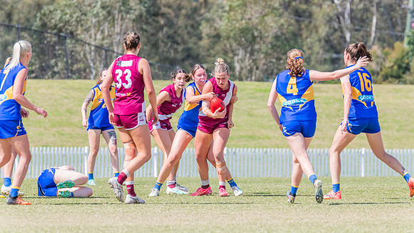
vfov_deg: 3.0
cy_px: 111
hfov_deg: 5.3
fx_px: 4486
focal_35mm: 409
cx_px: 208
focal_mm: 380
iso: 800
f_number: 10
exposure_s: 1/1250
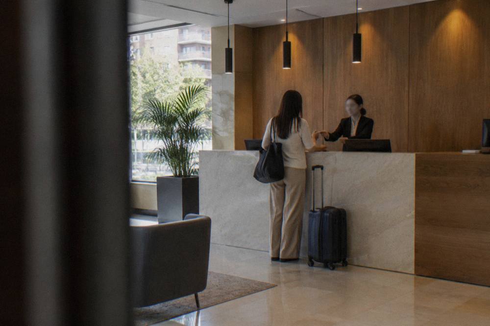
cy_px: 163
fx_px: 1429
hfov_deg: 19.5
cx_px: 245
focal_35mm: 105
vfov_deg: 13.0
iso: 400
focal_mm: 105
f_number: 9
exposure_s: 1/160
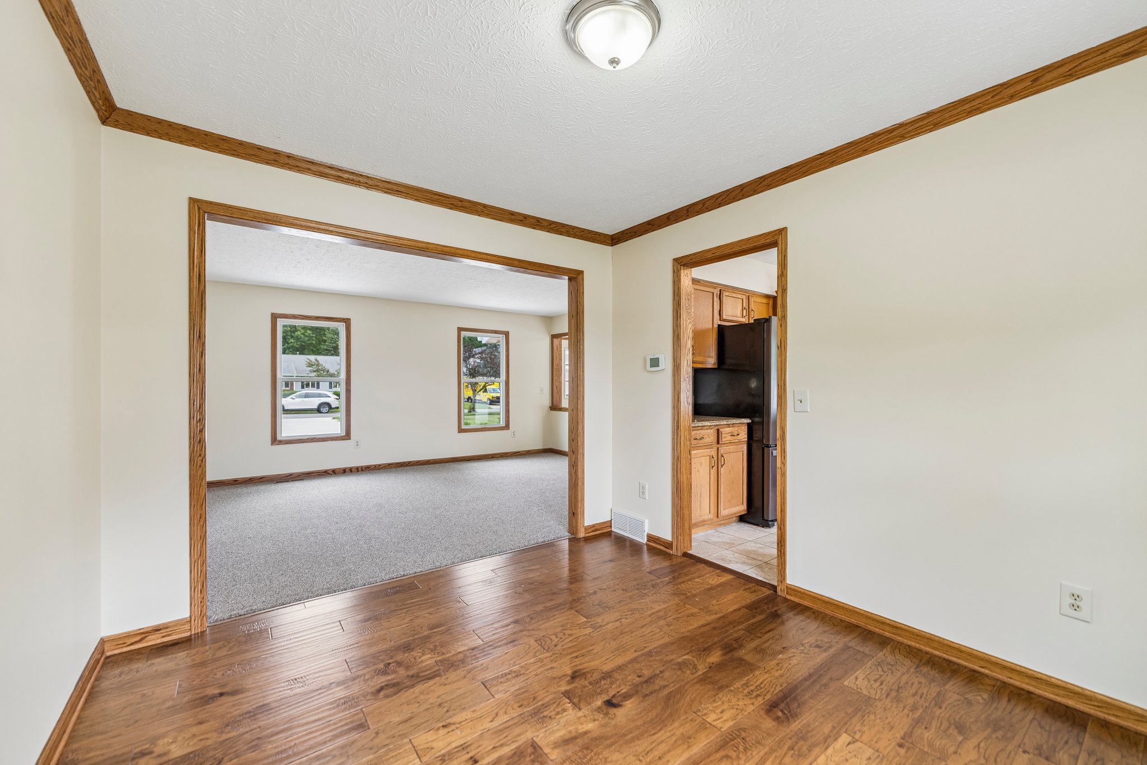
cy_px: 382
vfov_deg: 81.2
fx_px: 446
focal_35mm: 14
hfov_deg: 104.3
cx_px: 574
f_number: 2.8
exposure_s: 1/80
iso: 200
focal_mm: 14
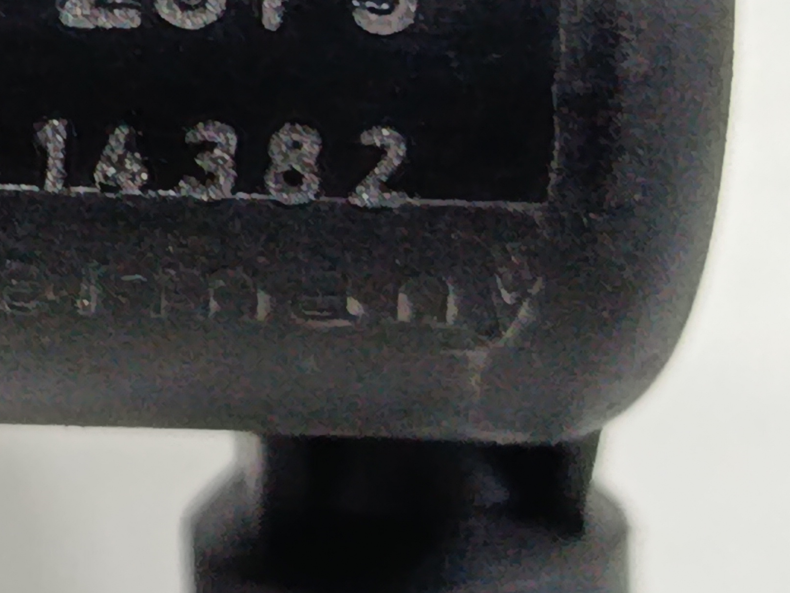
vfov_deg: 9.6
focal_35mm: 153
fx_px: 3492
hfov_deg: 12.6
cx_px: -170
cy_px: 23
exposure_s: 1/50
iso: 792
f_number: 1.7
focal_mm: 5.24
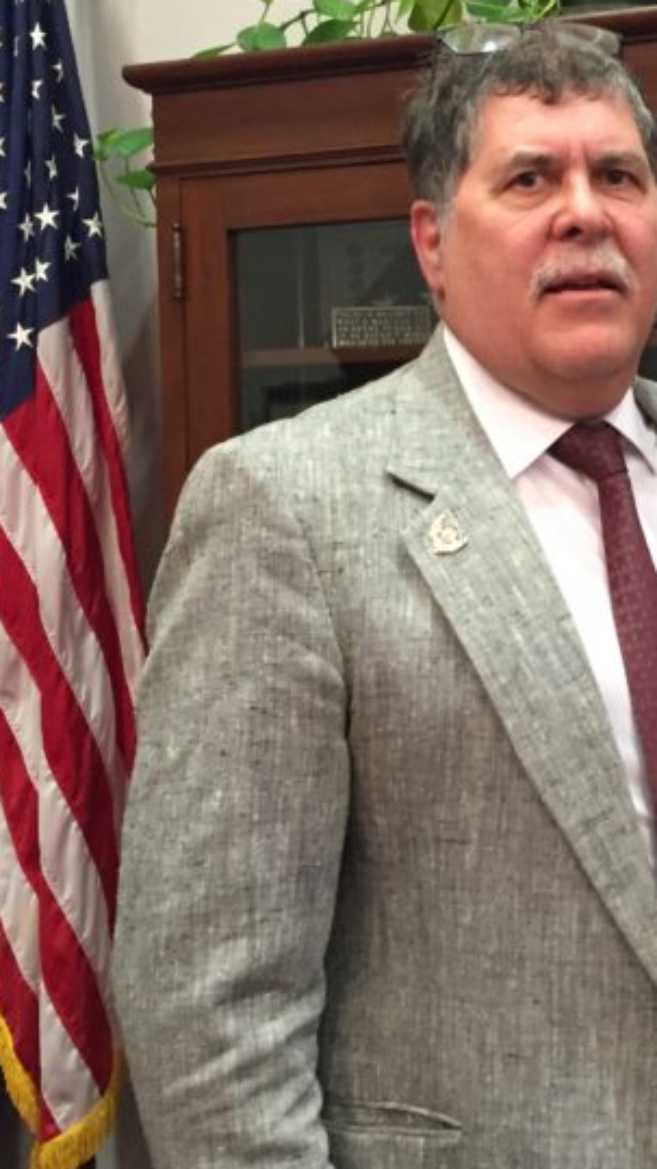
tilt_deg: +0.4
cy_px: 421
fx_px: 1859
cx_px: 683
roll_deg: +2.0
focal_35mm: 60
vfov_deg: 34.7
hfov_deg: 19.4
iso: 200
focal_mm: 4.15
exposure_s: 1/30
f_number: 2.2
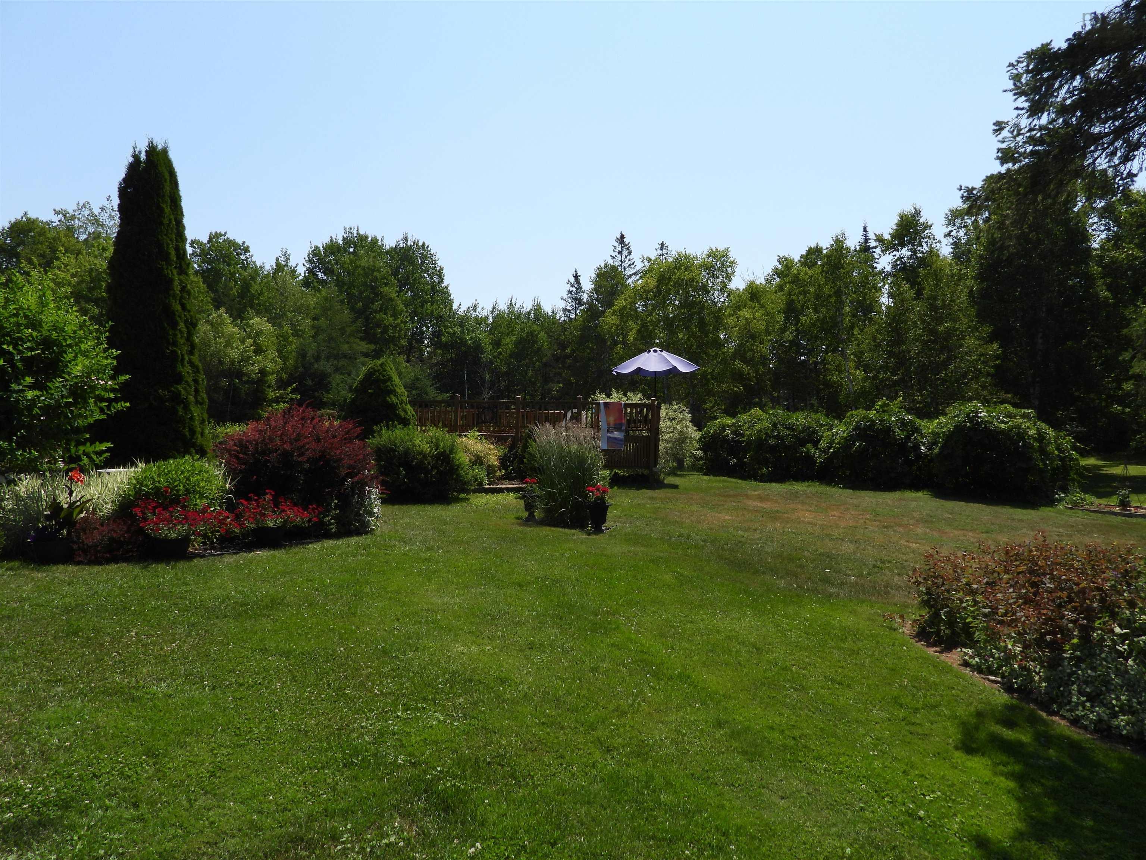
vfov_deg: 56.8
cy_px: 430
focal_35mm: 24
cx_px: 573
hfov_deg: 71.6
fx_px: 795
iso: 100
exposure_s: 1/2000
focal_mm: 4.3
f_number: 2.8
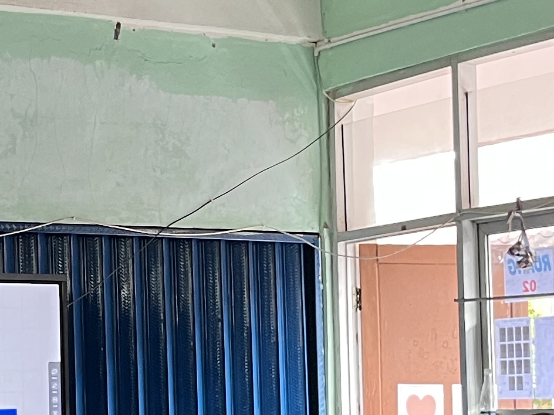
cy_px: 280
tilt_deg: +4.1
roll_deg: +1.6
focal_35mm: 111
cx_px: 171
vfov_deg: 13.3
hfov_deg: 17.7
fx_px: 1776
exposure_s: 1/60
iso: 200
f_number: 1.6
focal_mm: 5.1
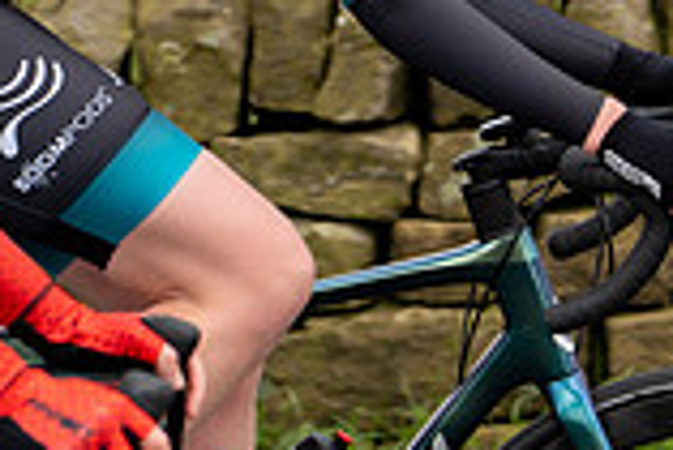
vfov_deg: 3.5
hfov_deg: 5.3
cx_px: 323
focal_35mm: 389
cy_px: -352
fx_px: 7279
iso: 200
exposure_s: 1/640
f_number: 3.5
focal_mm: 89
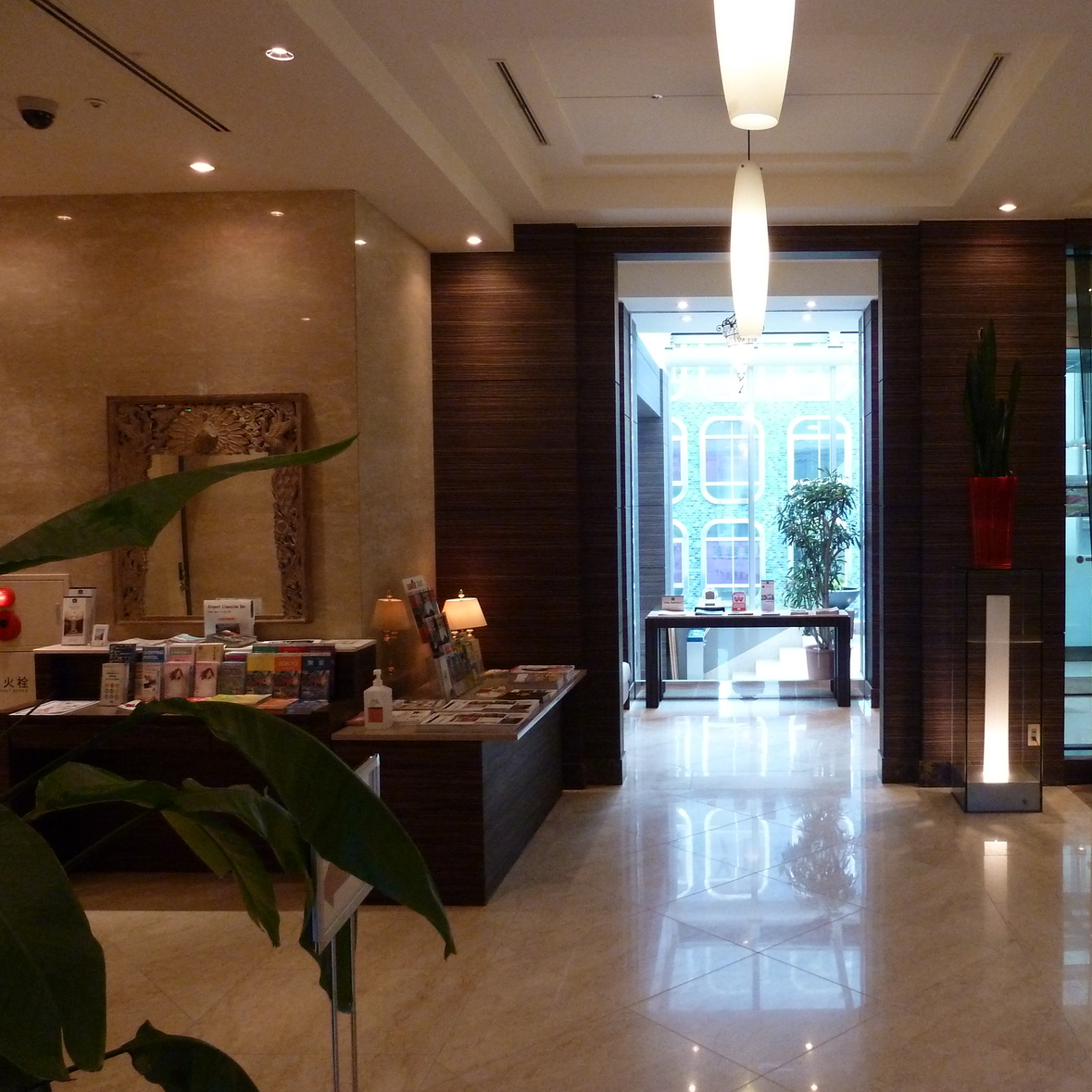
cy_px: 554
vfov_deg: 54.0
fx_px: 1071
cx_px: 738
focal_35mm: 30
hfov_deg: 52.9
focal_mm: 4.1
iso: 400
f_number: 3.3
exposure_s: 1/30
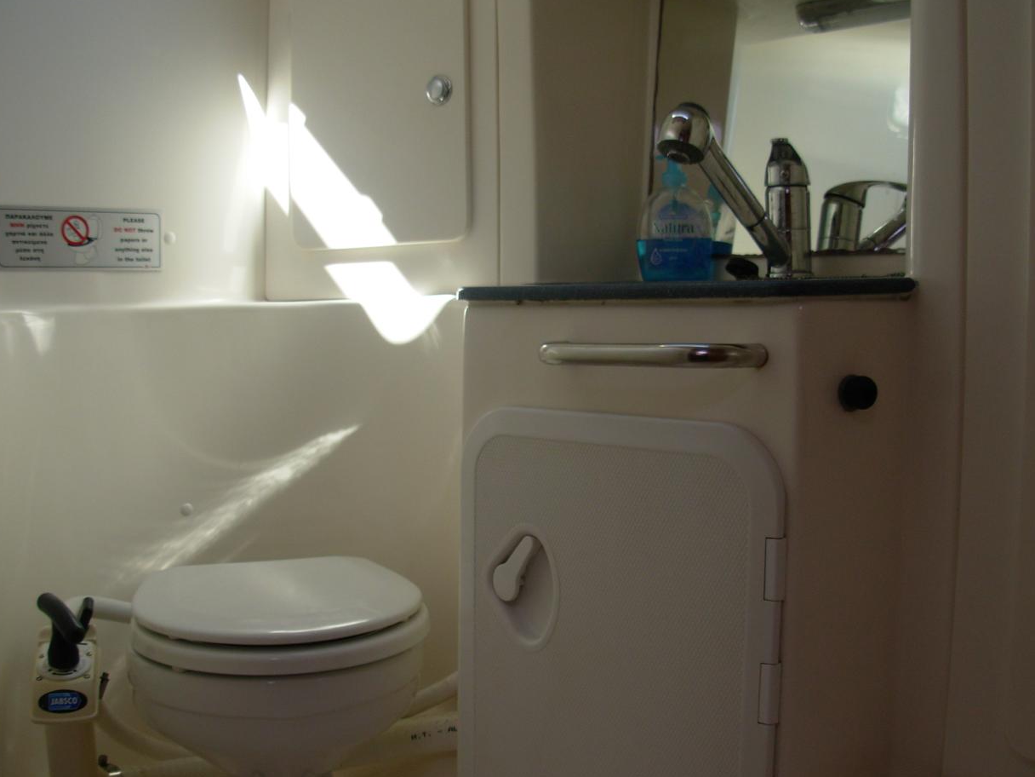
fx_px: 1196
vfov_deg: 36.0
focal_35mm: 40
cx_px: 519
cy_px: 404
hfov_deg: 46.8
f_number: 2.9
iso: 50
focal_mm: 6.3
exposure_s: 1/136
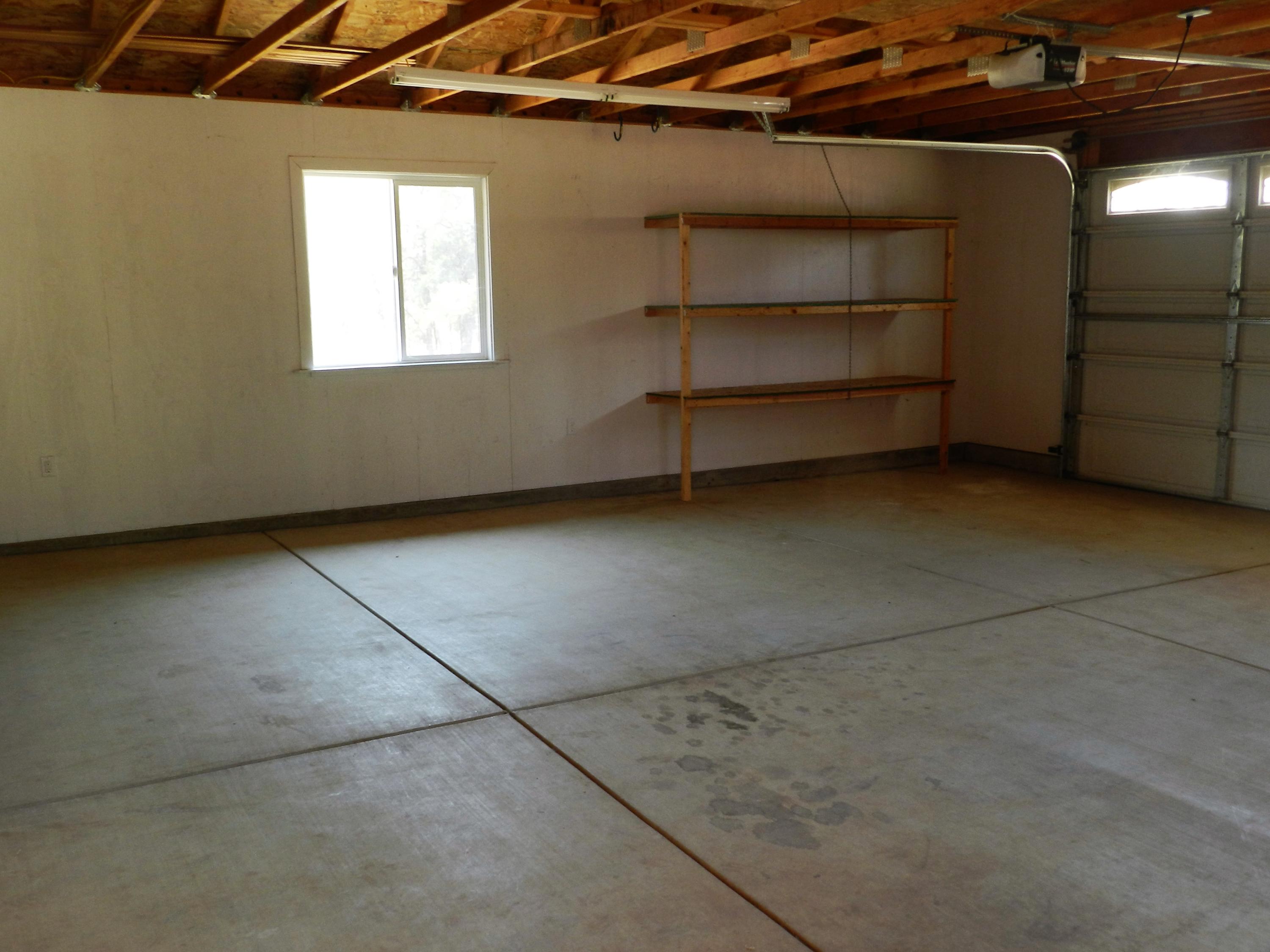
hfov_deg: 56.8
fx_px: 1174
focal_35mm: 32
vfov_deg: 44.2
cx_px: 635
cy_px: 476
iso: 160
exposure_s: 1/30
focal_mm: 5.6
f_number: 3.7
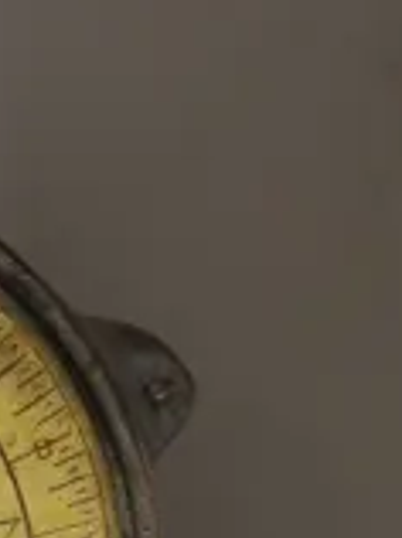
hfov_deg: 7.8
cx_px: -392
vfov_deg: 10.9
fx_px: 2826
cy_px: 320
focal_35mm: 182
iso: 1600
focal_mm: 14
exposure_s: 1/60
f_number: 3.5
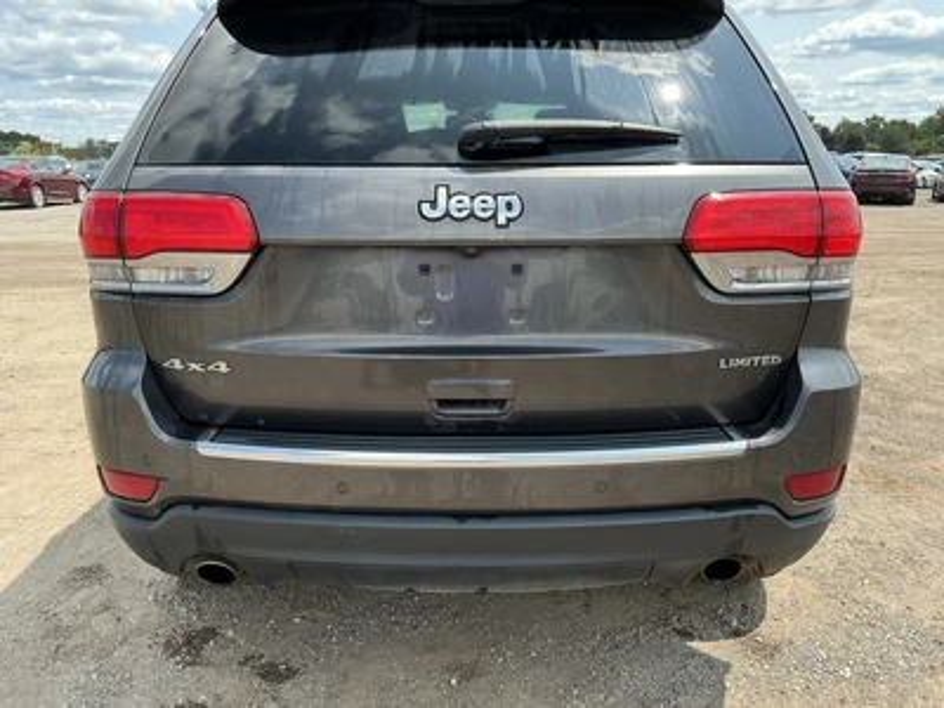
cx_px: 472
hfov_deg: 63.4
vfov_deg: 49.7
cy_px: 354
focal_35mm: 28
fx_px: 764
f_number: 1.8
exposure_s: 1/580
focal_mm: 3
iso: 25
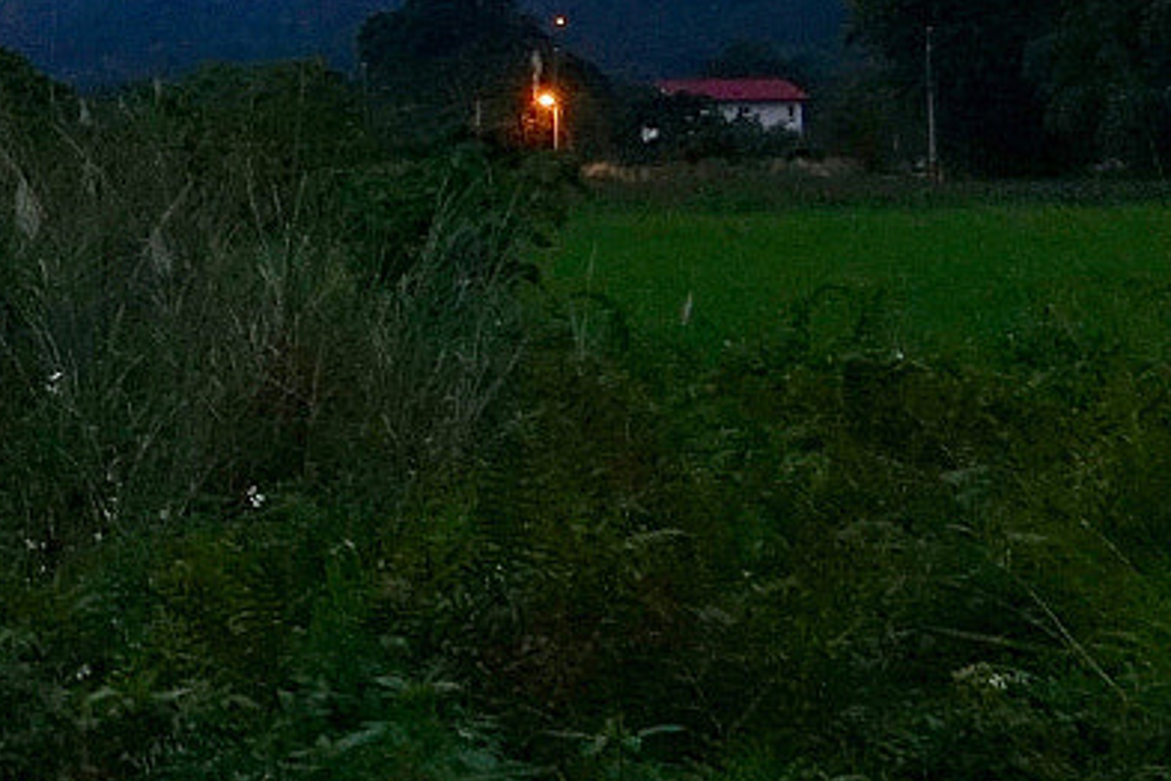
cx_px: -1067
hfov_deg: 15.4
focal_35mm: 110
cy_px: -113
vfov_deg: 12.2
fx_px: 3578
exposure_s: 1/160
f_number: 2.8
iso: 640
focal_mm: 9.99
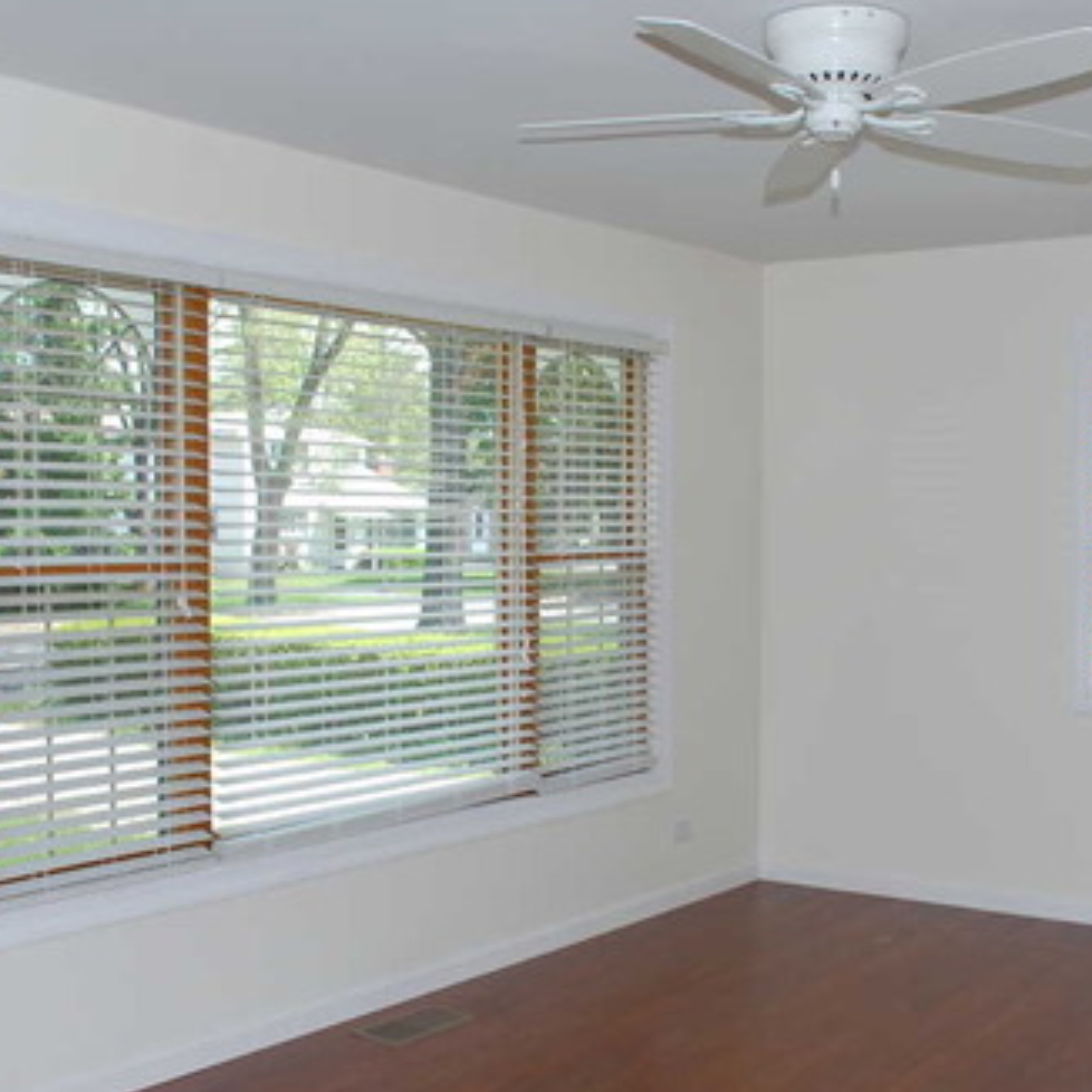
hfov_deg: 37.4
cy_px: 600
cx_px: 650
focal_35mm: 45
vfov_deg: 37.5
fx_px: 1606
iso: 400
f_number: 6.3
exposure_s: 1/160
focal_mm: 18
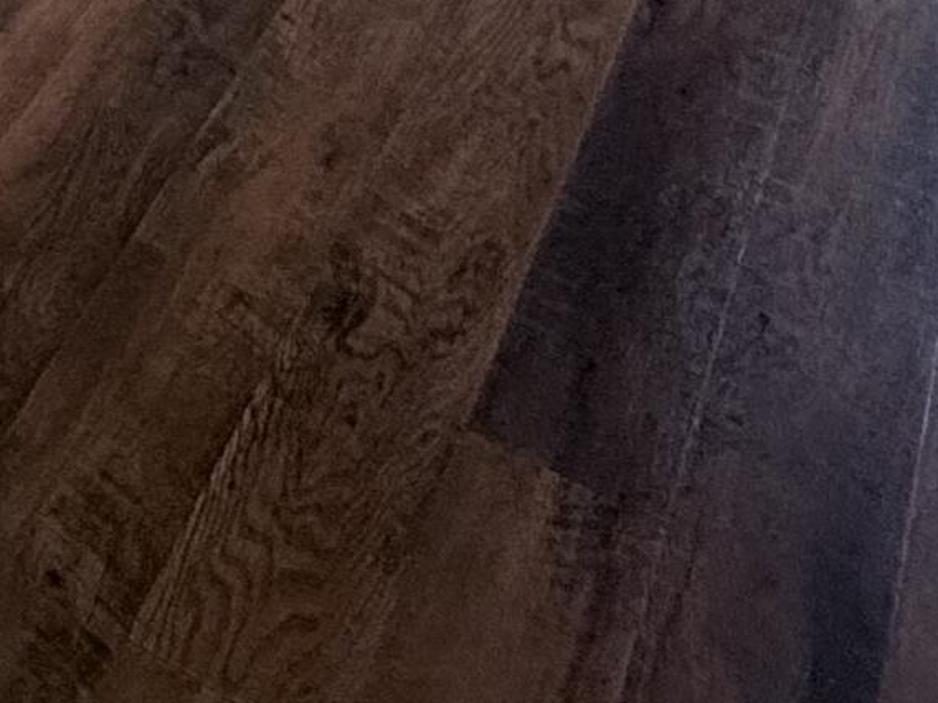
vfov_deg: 13.1
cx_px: -102
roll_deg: +1.1
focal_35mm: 74
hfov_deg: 24.5
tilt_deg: -7.0
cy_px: -1125
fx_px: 2005
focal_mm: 2.22
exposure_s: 1/60
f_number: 2.2
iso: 160
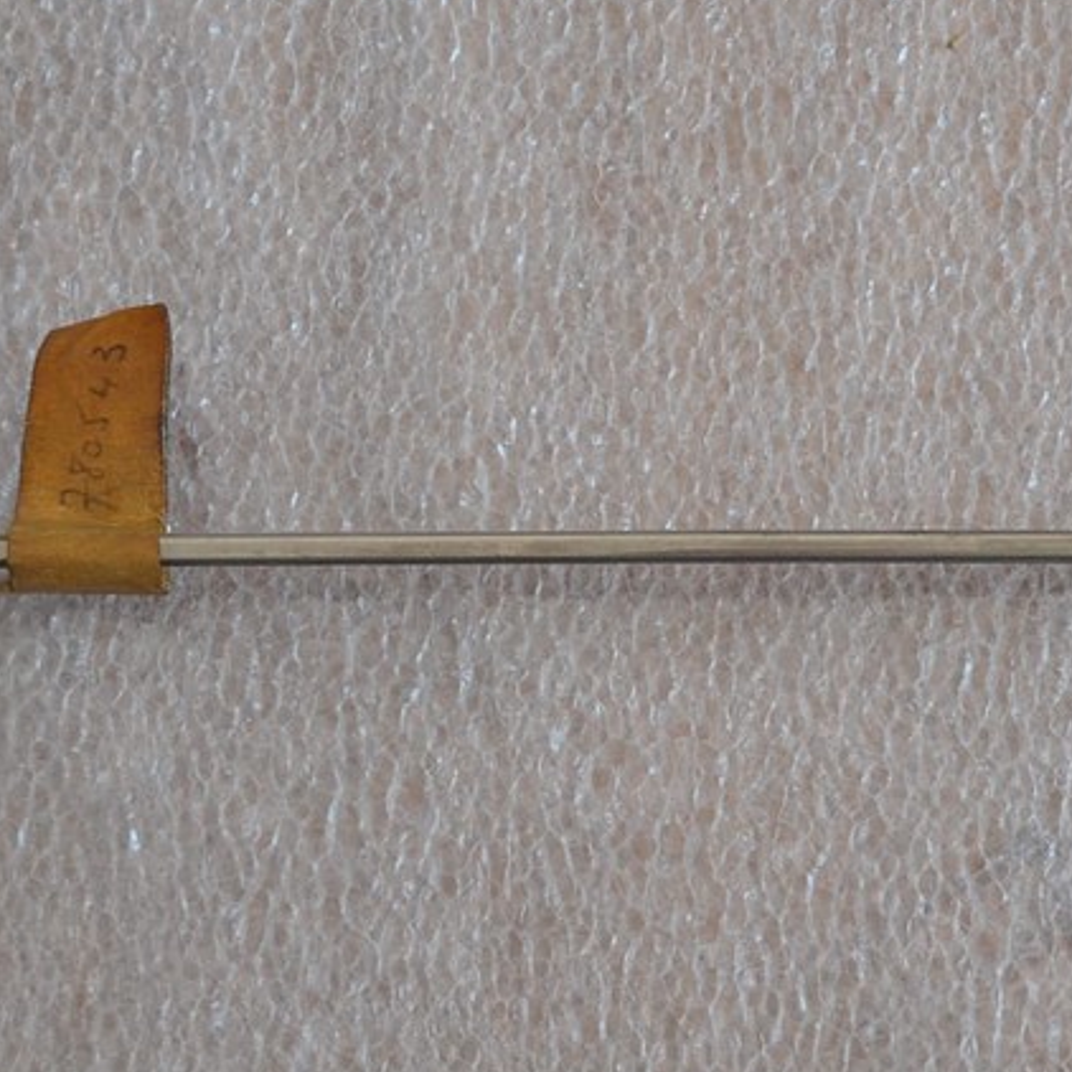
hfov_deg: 16.2
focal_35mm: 106
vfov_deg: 16.4
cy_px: 660
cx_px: 1019
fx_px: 3714
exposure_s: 1/100
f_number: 5
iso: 400
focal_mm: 26
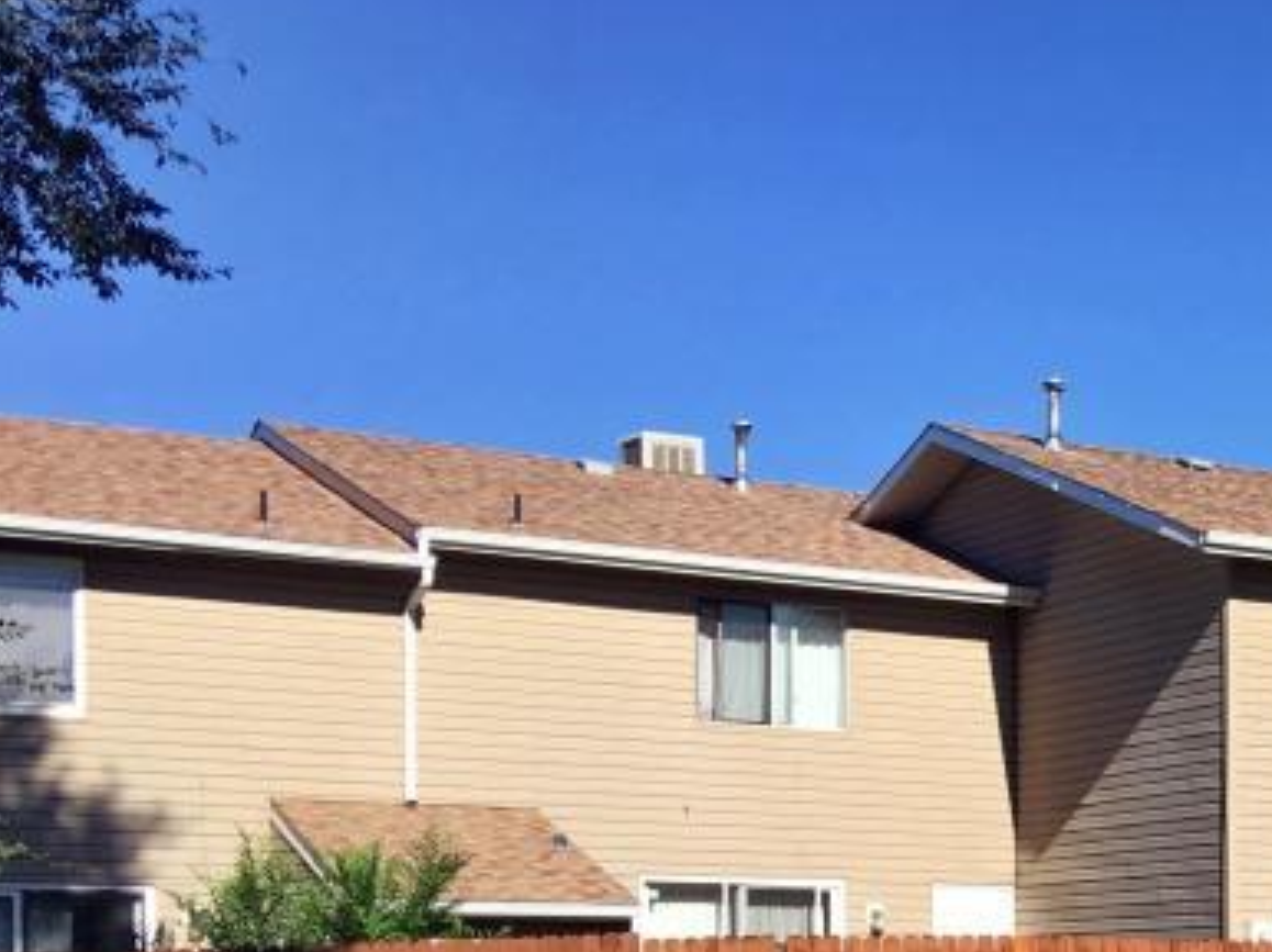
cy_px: 1071
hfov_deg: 22.7
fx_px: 2828
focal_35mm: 77
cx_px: 1631
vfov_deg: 18.3
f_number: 2.2
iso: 25
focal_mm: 4.15
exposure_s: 1/1304
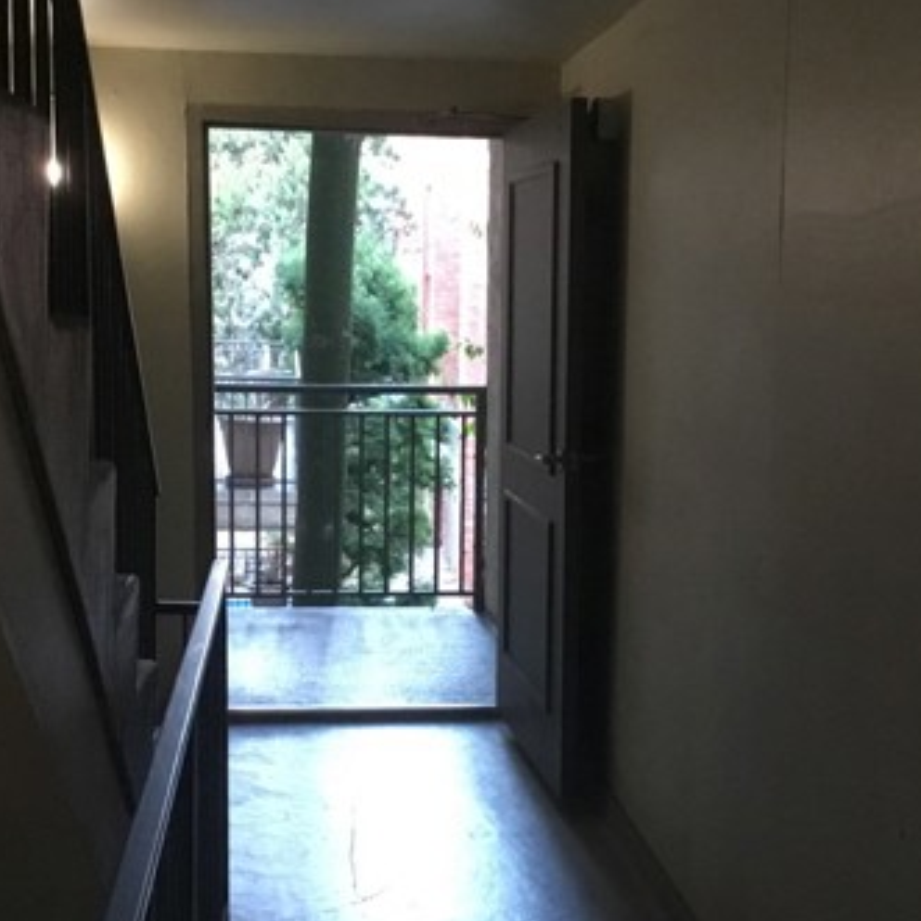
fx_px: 1595
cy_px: 529
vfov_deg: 32.1
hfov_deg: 32.2
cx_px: 518
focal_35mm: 53
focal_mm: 3.3
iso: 250
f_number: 2.4
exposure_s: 1/30
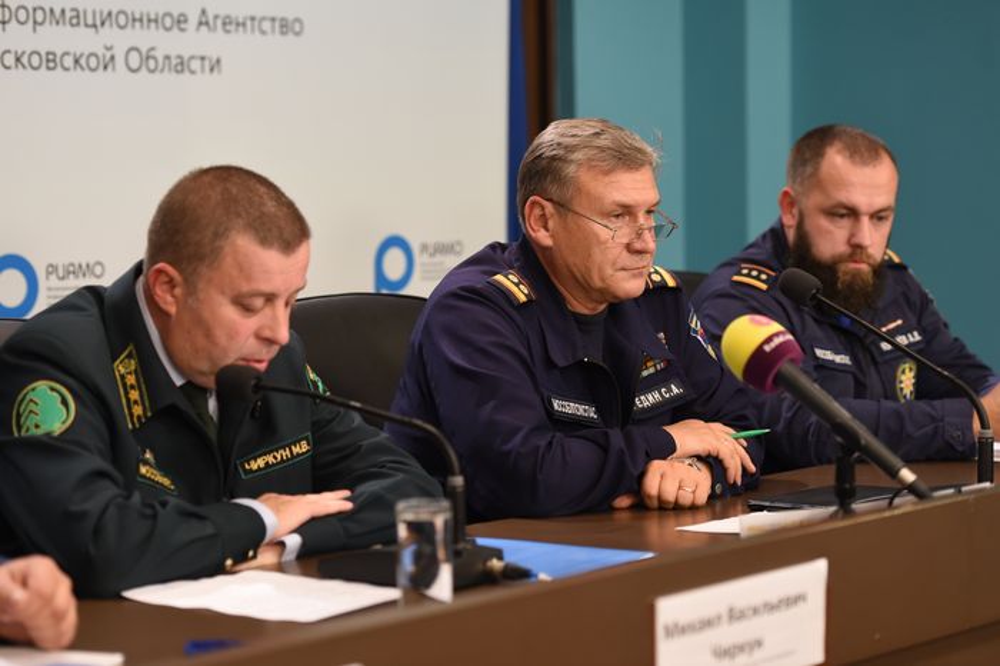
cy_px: 333
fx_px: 2638
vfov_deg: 14.4
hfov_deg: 21.5
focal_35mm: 95
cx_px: 500
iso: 1600
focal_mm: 95
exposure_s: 1/250
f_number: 3.5
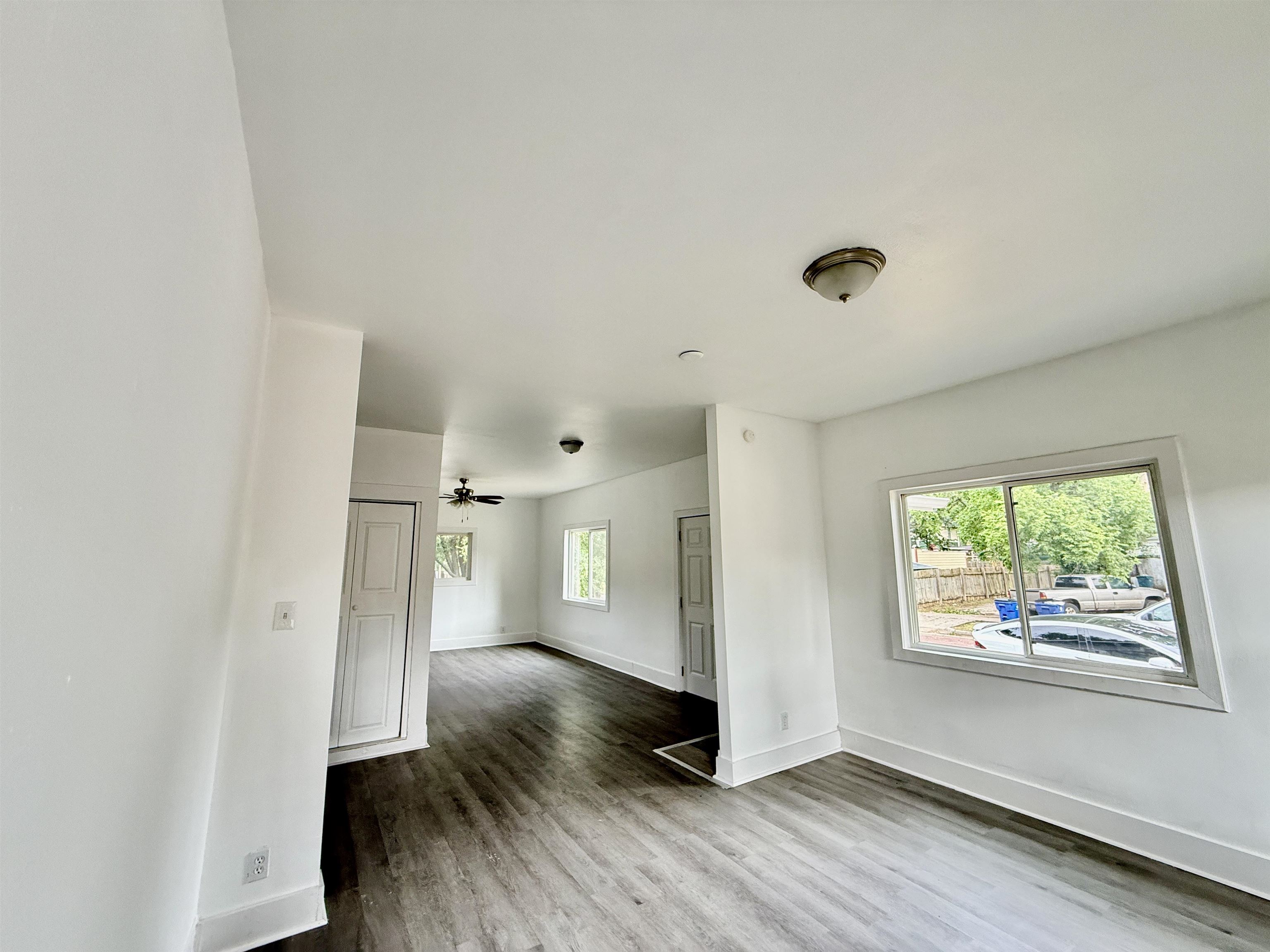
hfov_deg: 102.1
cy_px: 476
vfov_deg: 85.7
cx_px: 635
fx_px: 514
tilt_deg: +9.8
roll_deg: -0.1
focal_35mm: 14
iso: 200
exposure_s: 1/99
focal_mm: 2.22
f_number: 2.2
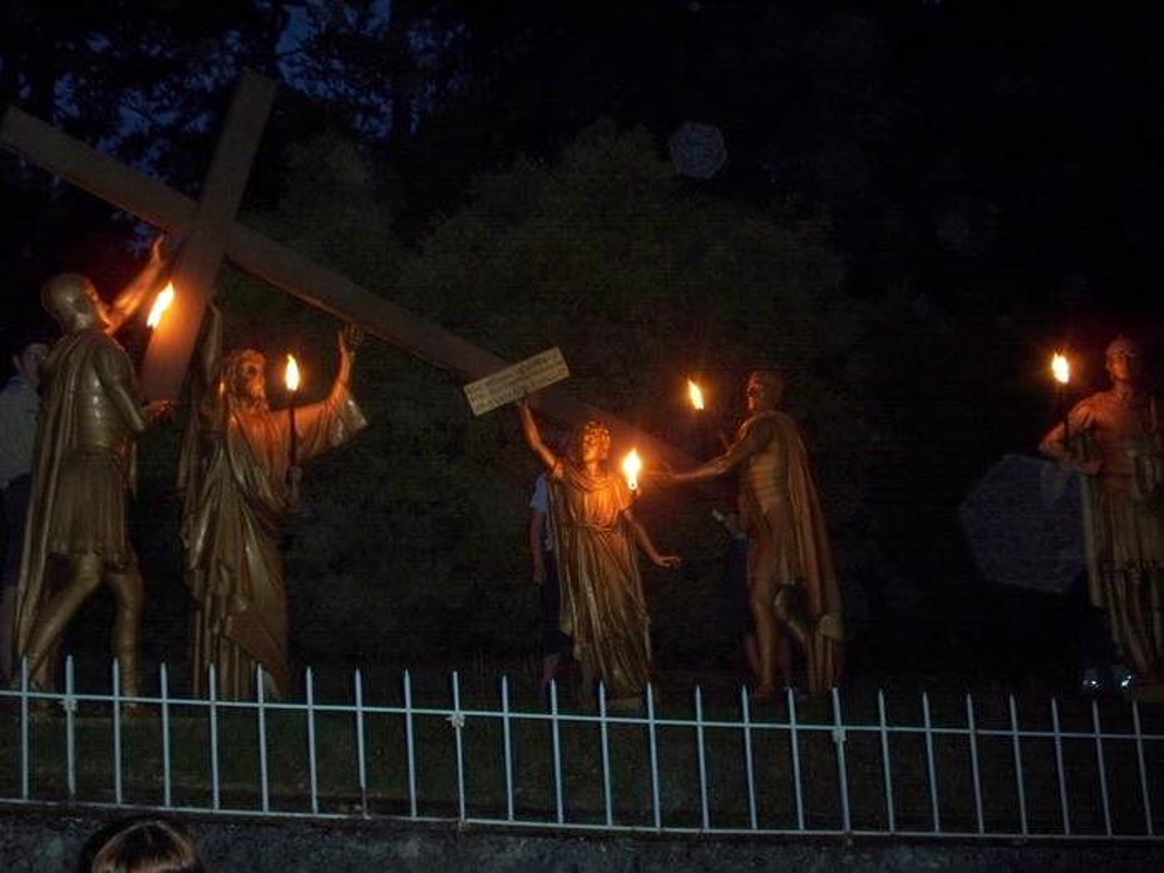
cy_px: 436
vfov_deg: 31.5
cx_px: 582
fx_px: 1547
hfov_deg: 41.2
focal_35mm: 46
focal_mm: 9.8
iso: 400
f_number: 4
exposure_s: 1/10
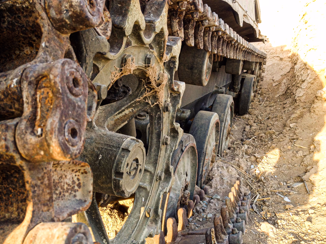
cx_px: 167
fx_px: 339
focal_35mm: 36
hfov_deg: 51.3
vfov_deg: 39.7
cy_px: 124
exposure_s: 1/147
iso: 50
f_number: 2.4
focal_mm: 4.28
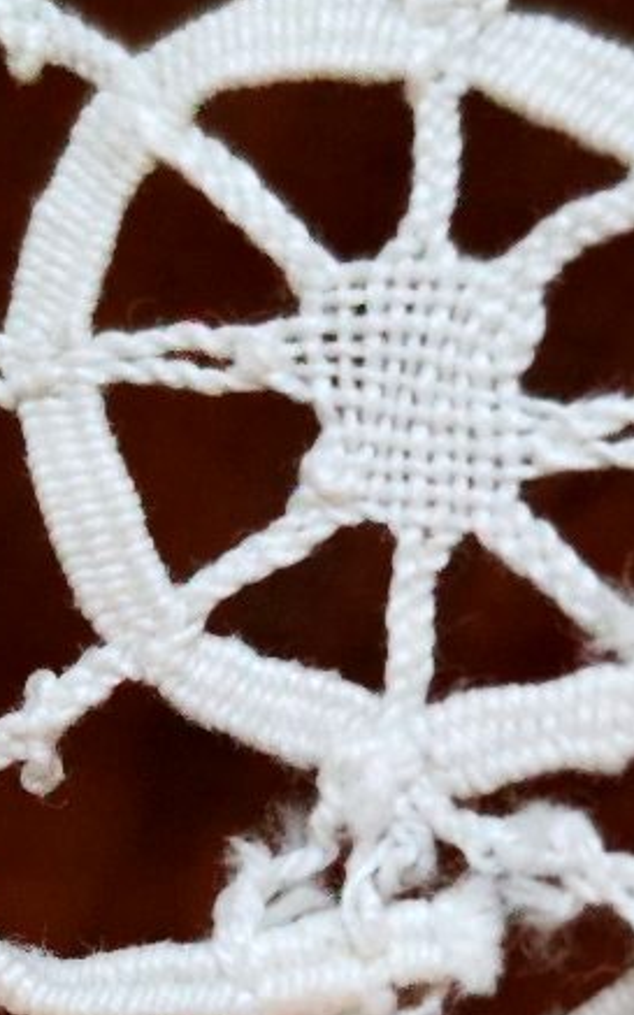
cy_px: 866
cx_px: 160
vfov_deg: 29.6
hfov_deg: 19.3
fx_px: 1853
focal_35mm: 67
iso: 7000
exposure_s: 1/395
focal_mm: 7.01
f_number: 1.69
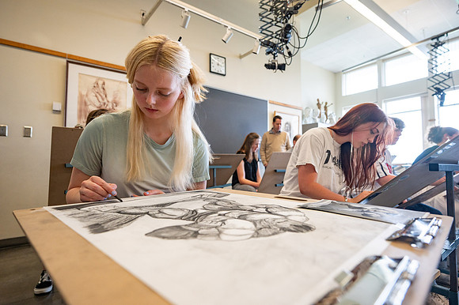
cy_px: 152
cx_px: 230
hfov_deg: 86.9
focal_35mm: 19
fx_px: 242
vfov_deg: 64.5
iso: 1000
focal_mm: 19
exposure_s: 1/200
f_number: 4
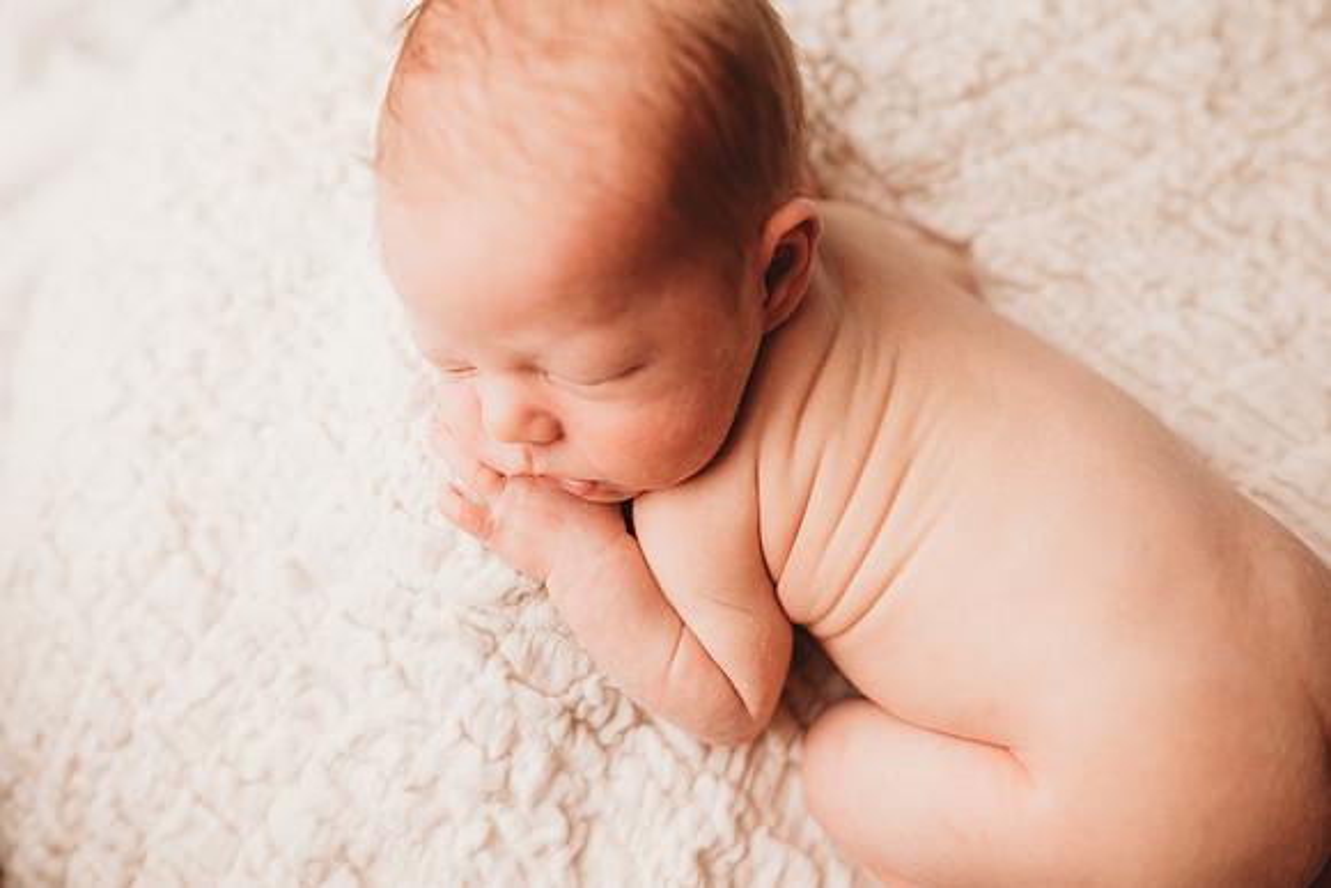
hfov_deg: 73.7
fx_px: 887
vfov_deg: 53.2
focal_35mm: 24
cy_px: 444
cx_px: 666
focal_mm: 24
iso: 100
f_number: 2.5
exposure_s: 1/160
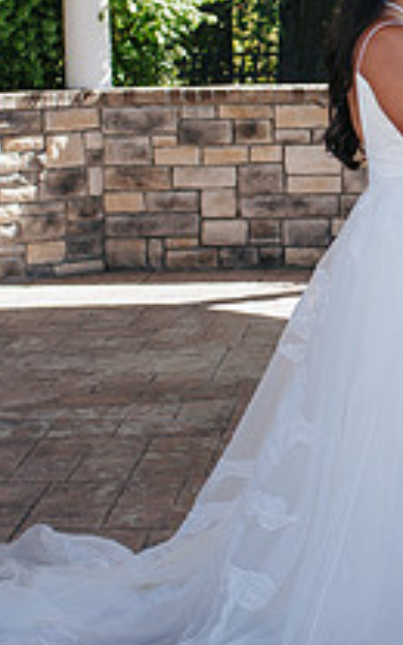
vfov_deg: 18.5
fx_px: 1968
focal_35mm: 112
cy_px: 194
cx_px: 473
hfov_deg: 11.5
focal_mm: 35
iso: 100
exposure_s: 1/320
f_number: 3.5
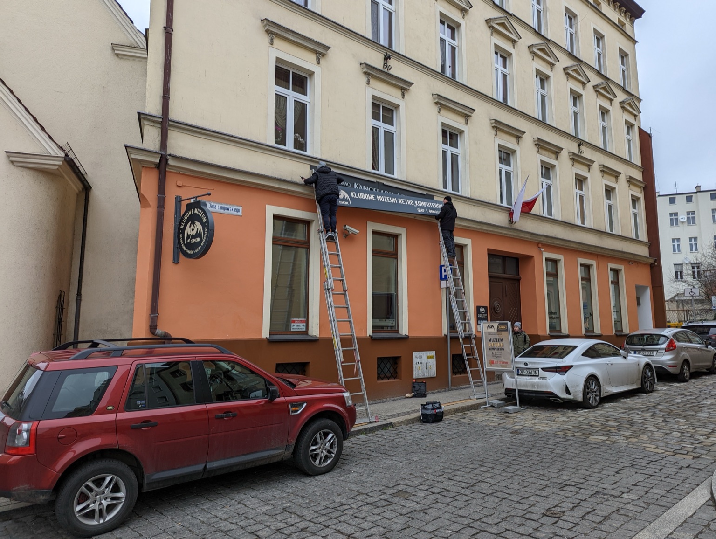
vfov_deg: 55.0
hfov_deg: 69.3
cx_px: 372
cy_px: 259
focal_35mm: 25
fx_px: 518
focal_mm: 6.81
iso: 44
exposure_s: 1/290
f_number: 1.85
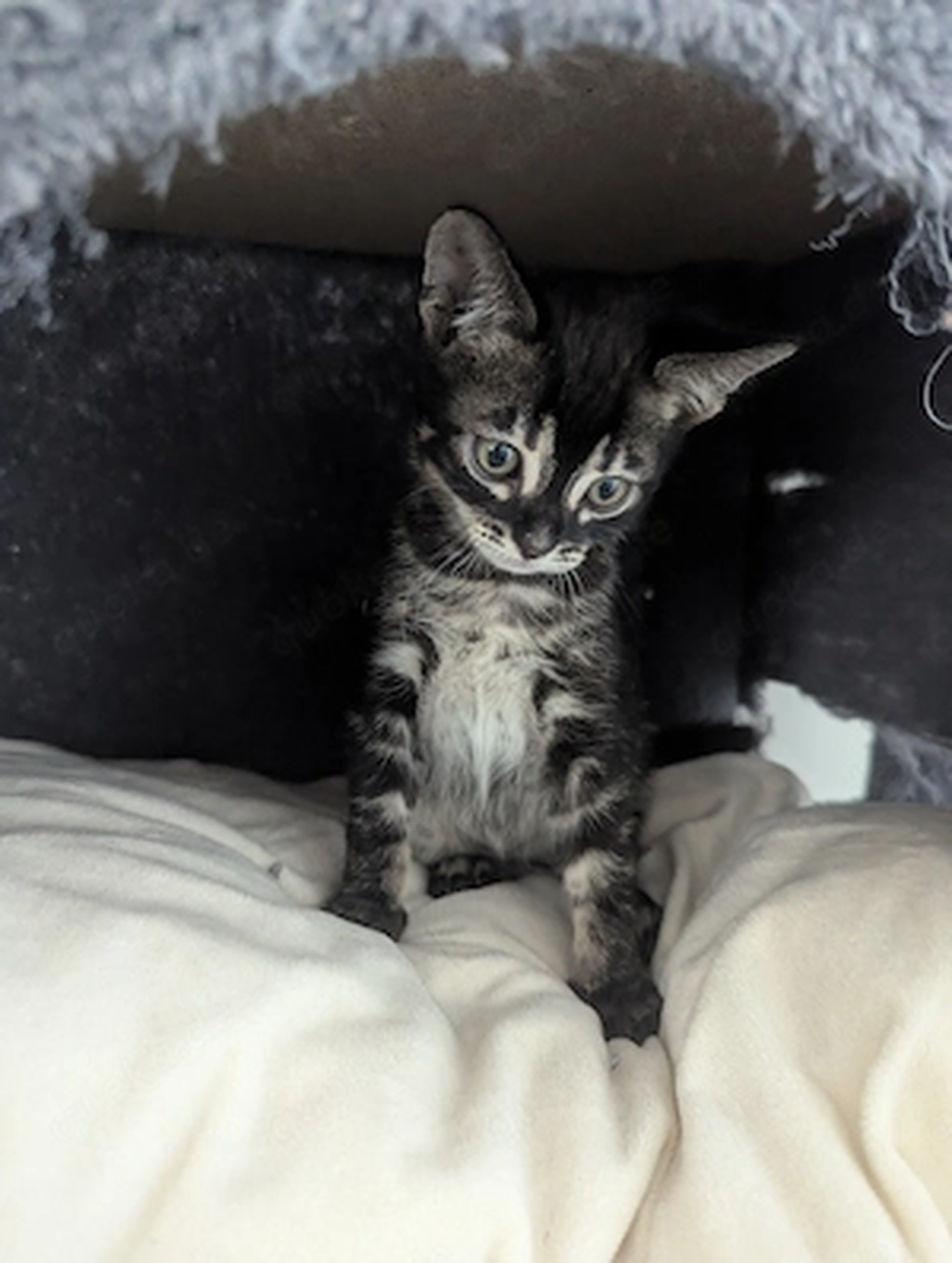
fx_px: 877
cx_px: 476
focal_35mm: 24
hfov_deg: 57.0
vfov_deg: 71.5
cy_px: 632
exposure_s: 1/71.2
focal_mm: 6.81
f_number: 1.85
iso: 1734
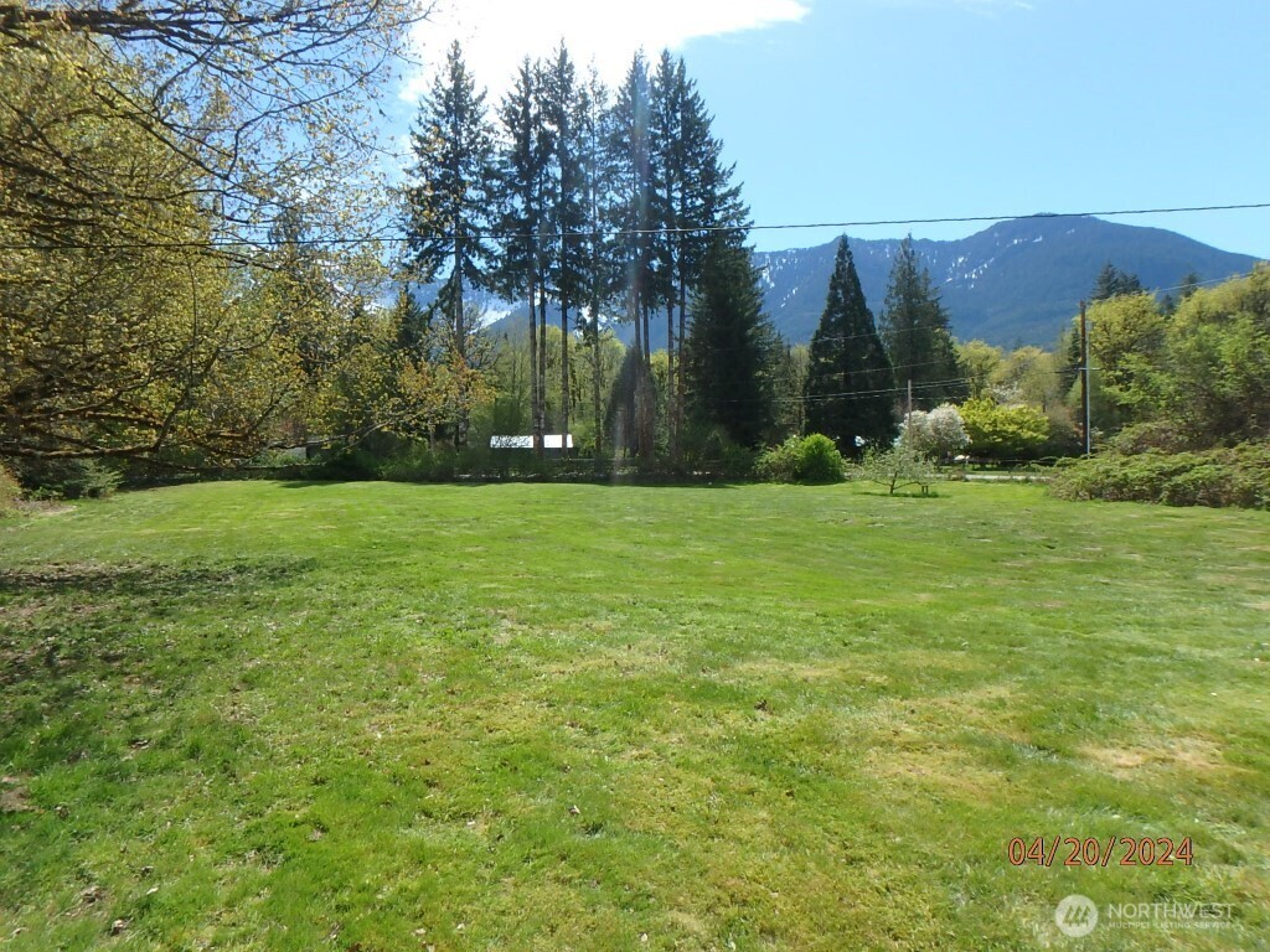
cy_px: 476
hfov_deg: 79.0
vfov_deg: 63.4
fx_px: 770
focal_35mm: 21
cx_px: 635
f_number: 6
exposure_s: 1/400
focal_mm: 3.7
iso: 125
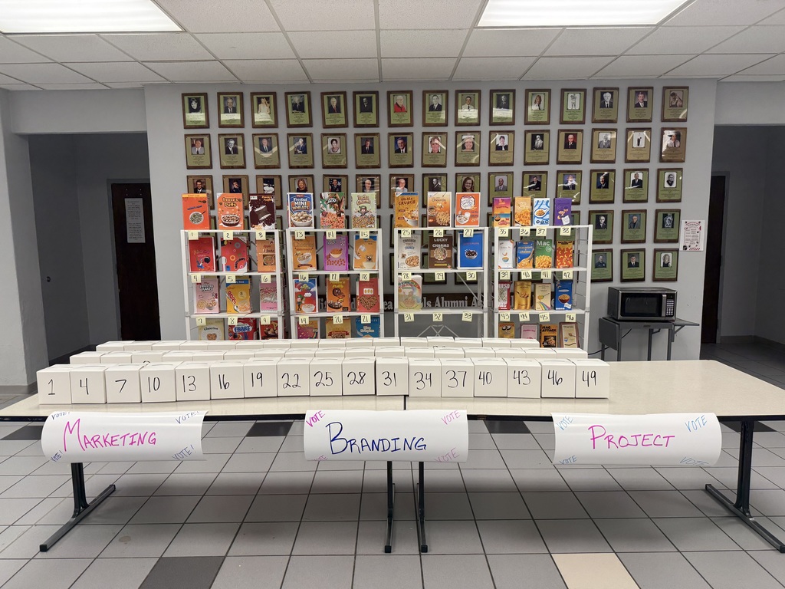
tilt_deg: -6.2
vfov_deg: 56.8
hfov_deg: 71.6
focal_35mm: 24
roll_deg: +0.3
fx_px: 544
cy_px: 294
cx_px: 392
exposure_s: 1/120
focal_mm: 6.76
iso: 125
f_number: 1.78
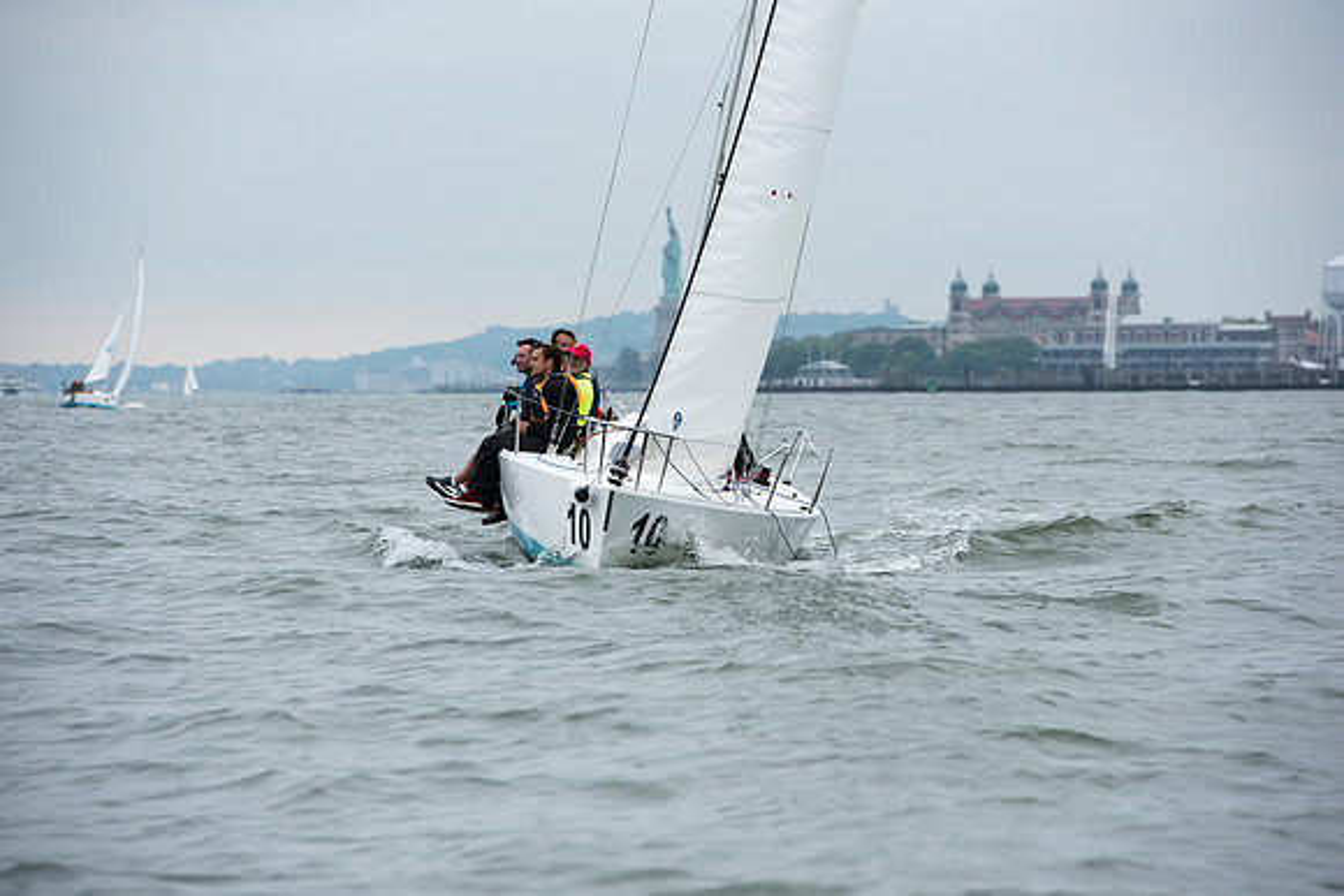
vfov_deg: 6.9
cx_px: 672
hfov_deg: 10.3
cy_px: 448
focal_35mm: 200
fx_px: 7468
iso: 400
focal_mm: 200
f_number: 7.1
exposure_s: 1/800
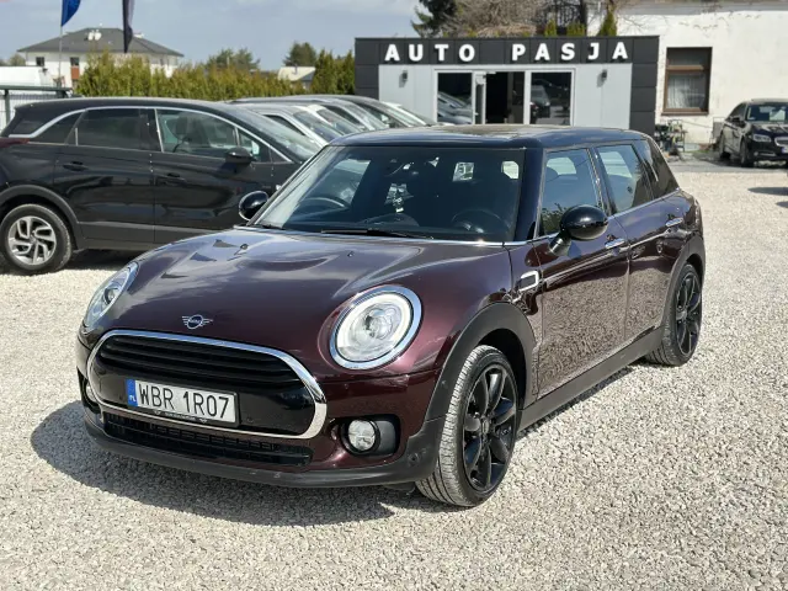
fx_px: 1093
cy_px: 296
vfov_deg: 30.3
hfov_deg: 39.7
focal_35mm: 48
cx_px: 394
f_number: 1.78
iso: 100
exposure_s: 1/5556
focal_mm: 6.86
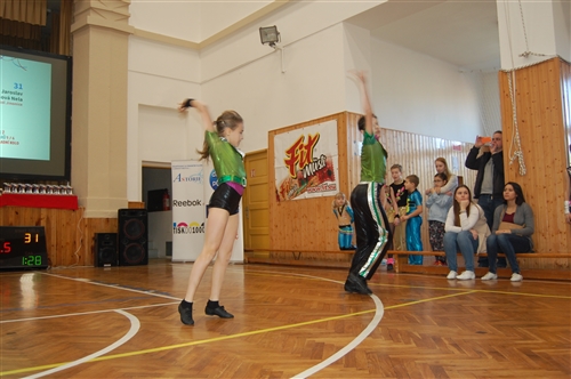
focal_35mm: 33
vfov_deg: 39.9
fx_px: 523
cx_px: 286
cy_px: 190
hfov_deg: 57.3
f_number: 3.8
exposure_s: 1/60
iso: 400
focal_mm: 22
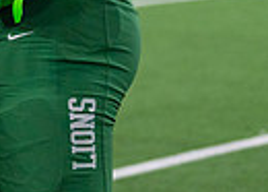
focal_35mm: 326
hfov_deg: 6.1
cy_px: -229
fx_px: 2483
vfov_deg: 4.3
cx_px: -78
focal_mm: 70
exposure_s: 1/1250
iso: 1600
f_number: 2.8
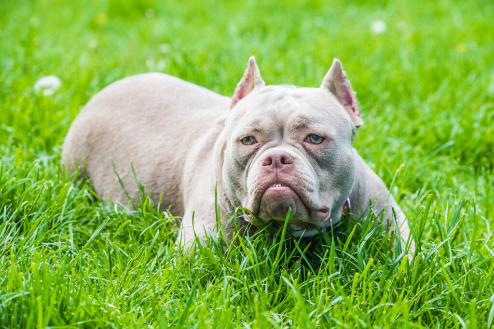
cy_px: 164
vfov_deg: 9.5
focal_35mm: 145
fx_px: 1990
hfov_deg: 14.2
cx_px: 247
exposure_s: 1/1600
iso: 1600
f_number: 7.1
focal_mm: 145
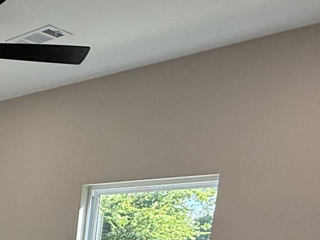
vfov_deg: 20.3
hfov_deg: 26.1
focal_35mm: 61
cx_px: -115
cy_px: 371
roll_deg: -1.4
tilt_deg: -11.6
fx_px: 564
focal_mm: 2.22
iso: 64
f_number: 2.2
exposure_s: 1/134
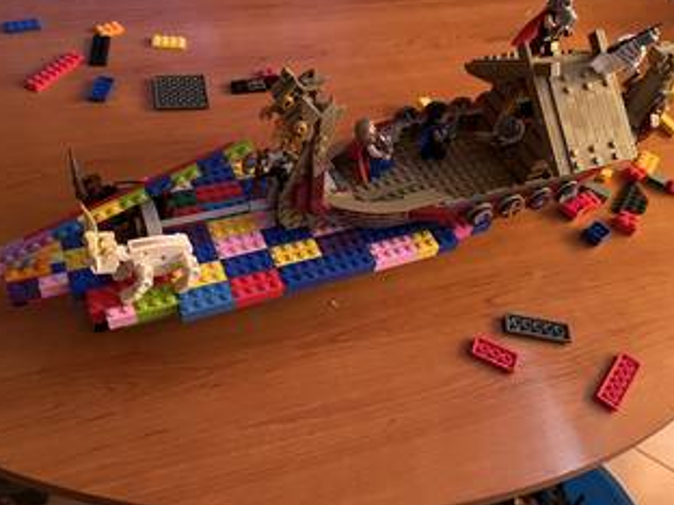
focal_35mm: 30
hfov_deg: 59.9
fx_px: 584
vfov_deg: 46.8
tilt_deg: -50.2
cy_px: 244
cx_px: 309
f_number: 1.6
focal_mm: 5.1
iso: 800
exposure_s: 1/30
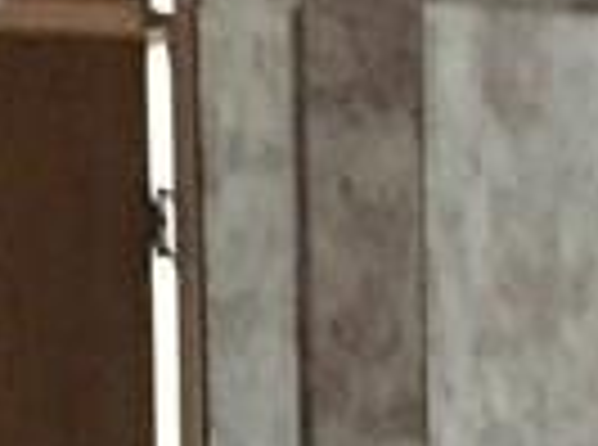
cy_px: 1077
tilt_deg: -8.7
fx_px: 3859
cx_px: 481
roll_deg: +0.1
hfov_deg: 8.8
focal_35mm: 224
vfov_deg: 6.3
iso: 500
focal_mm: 4.15
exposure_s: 1/15
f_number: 2.2
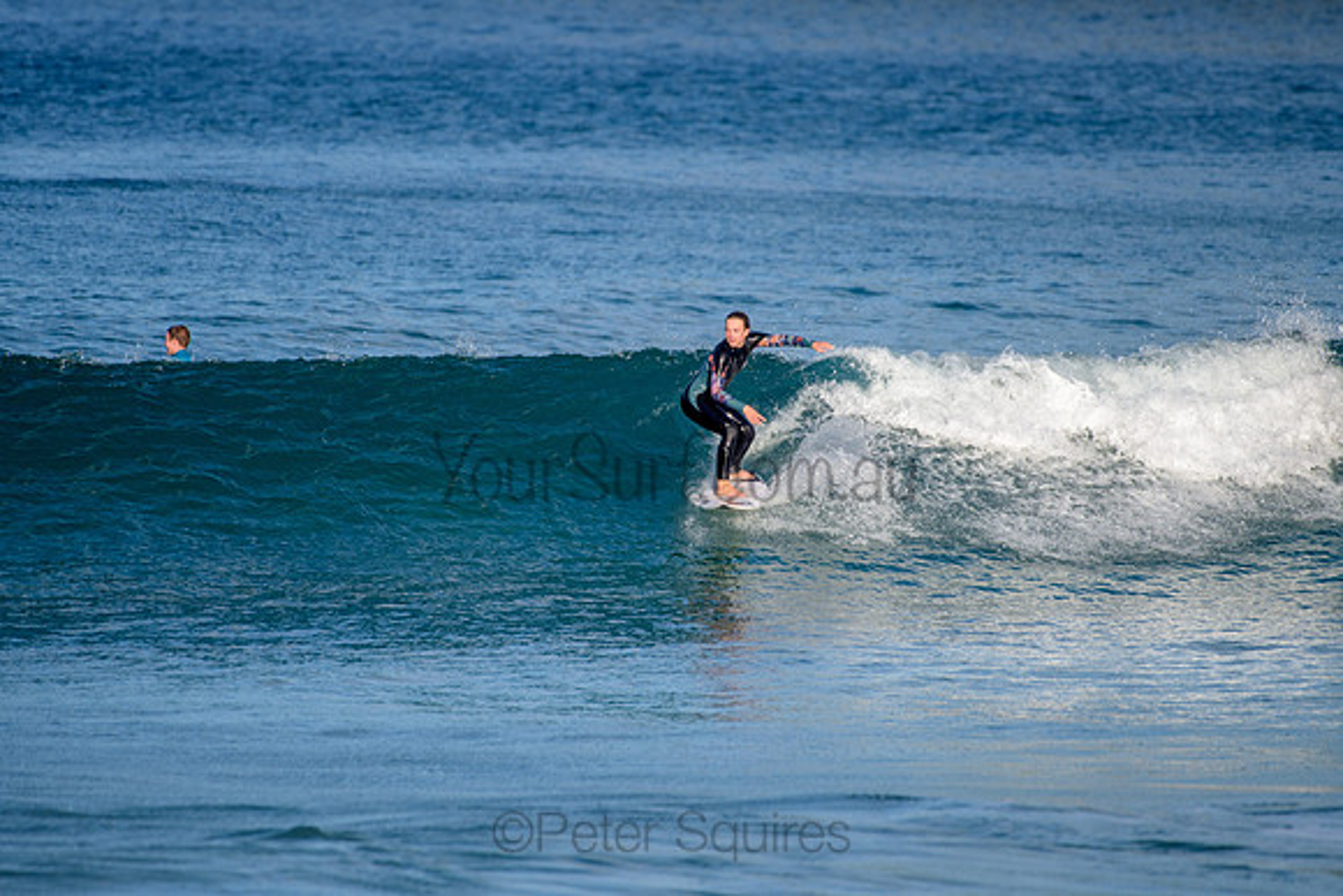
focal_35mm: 613
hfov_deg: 3.4
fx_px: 22883
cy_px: 436
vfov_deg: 2.2
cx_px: 690
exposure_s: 1/2000
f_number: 5.6
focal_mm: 500
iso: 200
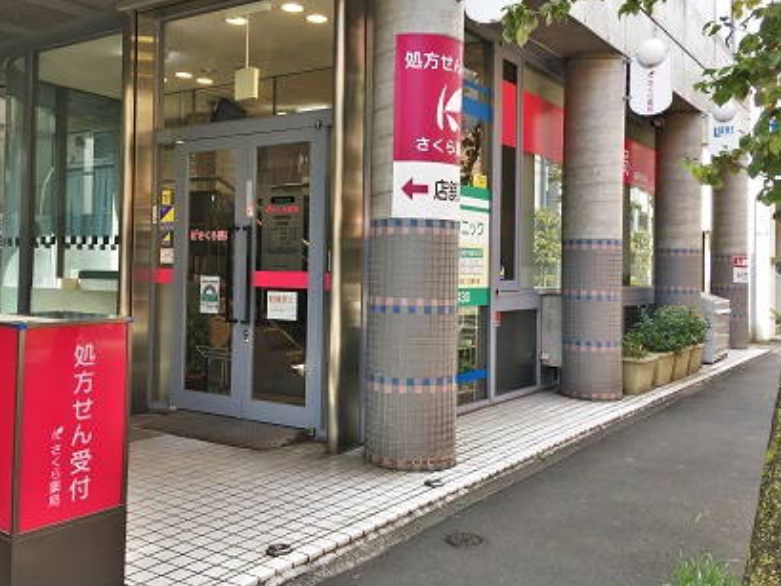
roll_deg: -1.1
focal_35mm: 34
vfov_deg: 41.7
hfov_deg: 53.9
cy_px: 248
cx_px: 393
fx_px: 767
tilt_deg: +2.2
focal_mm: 4.15
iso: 25
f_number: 2.2
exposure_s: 1/120
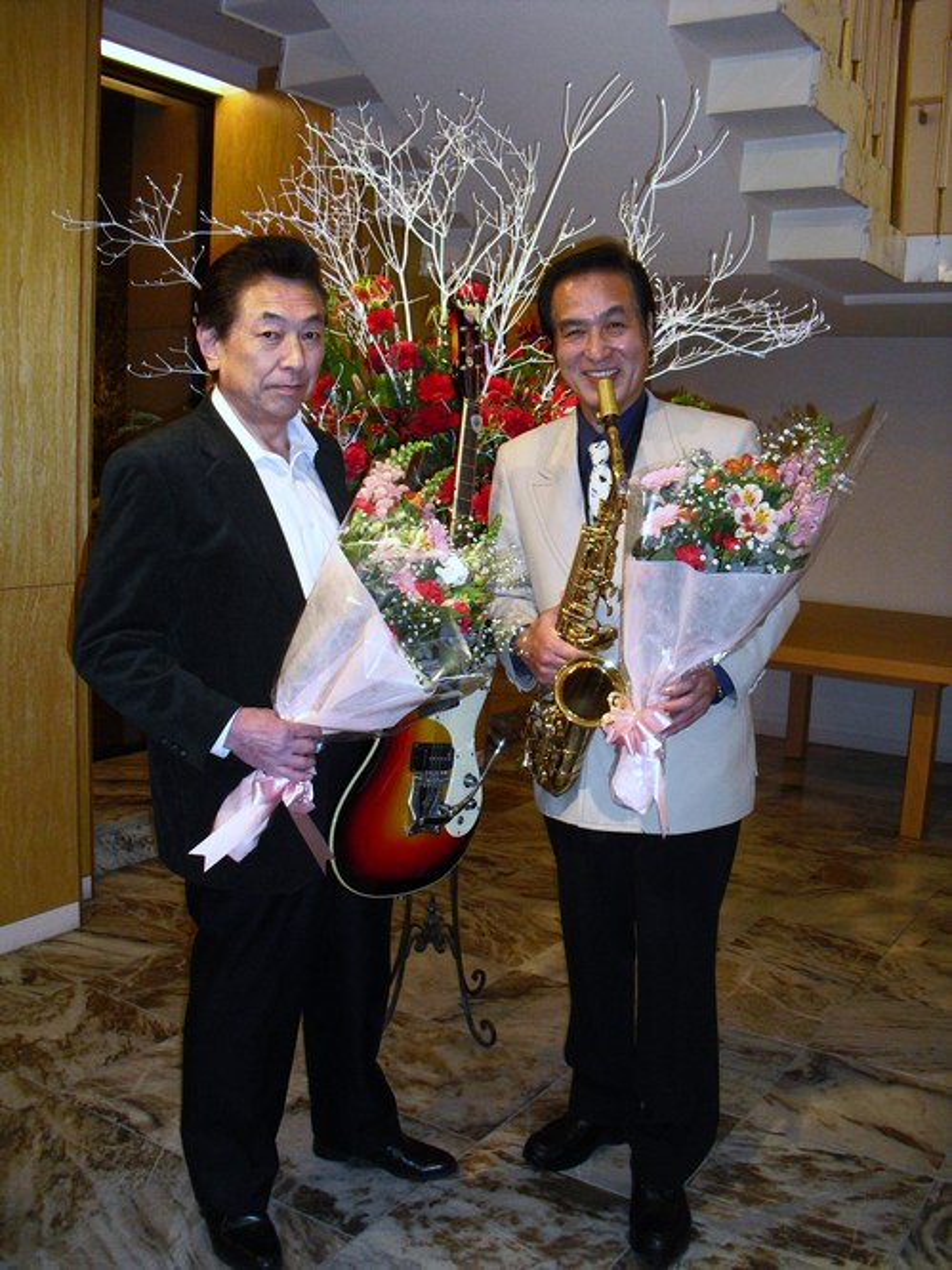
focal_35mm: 36
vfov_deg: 51.4
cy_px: 635
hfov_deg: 39.6
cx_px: 476
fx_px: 1321
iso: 400
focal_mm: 6.3
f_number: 3.1
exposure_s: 1/60
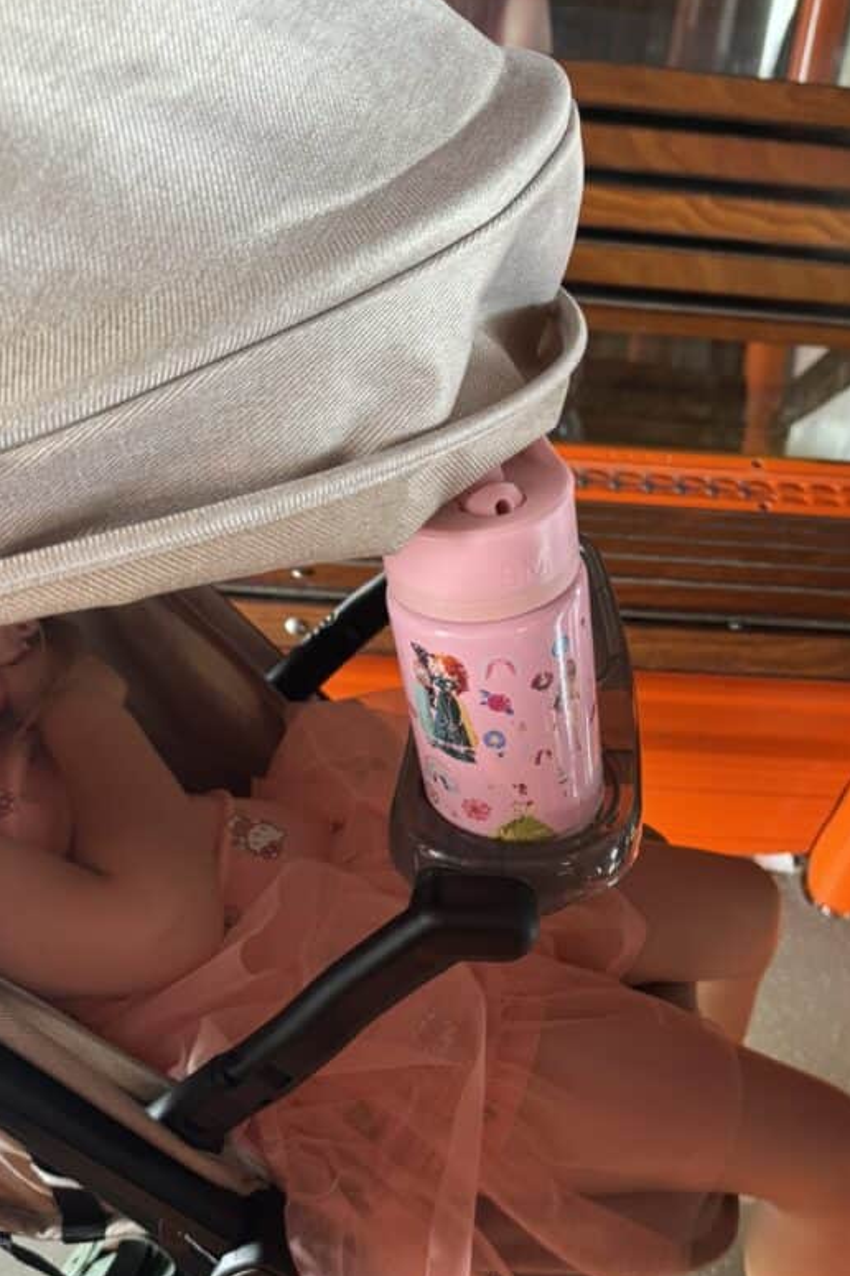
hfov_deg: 39.6
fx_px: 1170
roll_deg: -4.7
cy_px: 718
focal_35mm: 33
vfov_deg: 57.1
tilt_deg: -33.7
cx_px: 540
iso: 400
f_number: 1.78
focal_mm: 6.76
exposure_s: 1/60
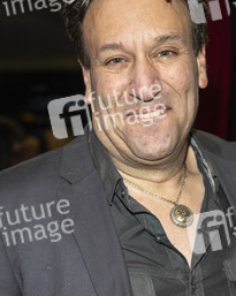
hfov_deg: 13.9
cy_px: 169
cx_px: 140
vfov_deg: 17.3
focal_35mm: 111
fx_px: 971
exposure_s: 1/200
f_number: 5.6
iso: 800
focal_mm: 76
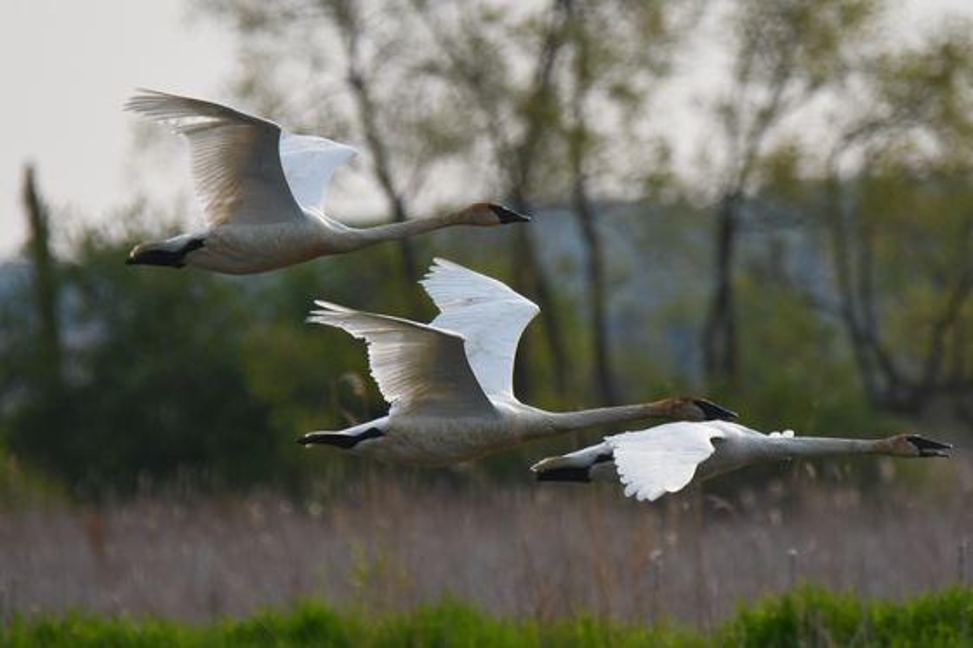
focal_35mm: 900
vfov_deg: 1.5
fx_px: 24316
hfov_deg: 2.3
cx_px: 486
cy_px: 324
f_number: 6.3
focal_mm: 600
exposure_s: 1/2500
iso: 450
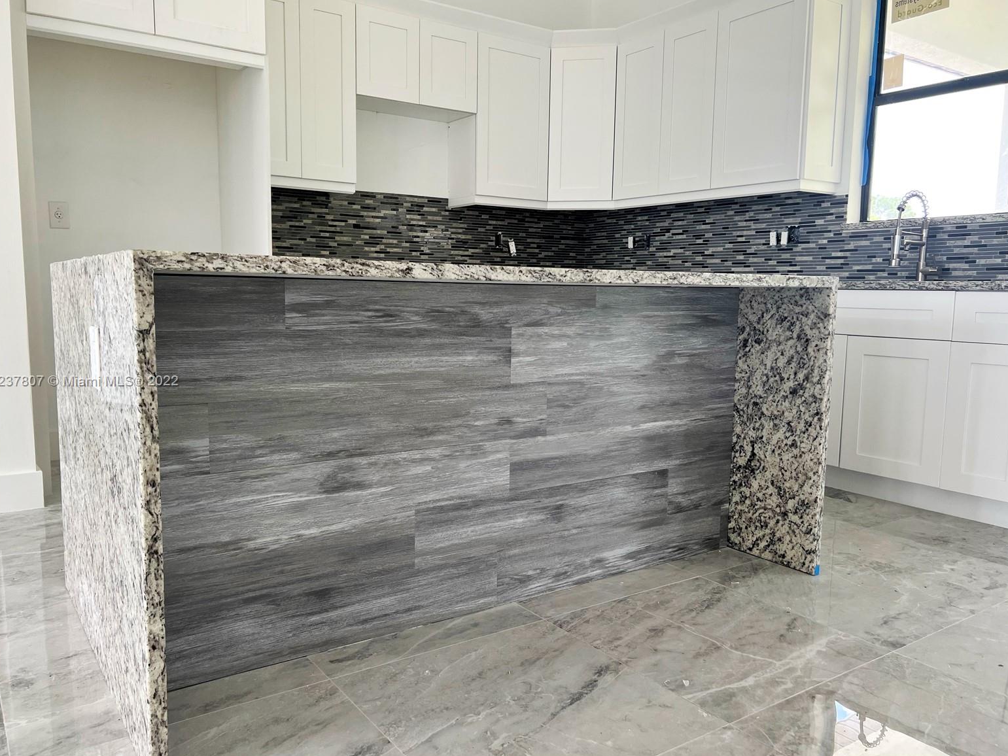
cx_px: 493
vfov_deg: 51.4
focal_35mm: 27
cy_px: 382
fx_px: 786
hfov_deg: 65.3
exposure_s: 1/122
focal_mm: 5.7
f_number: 1.5
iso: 64
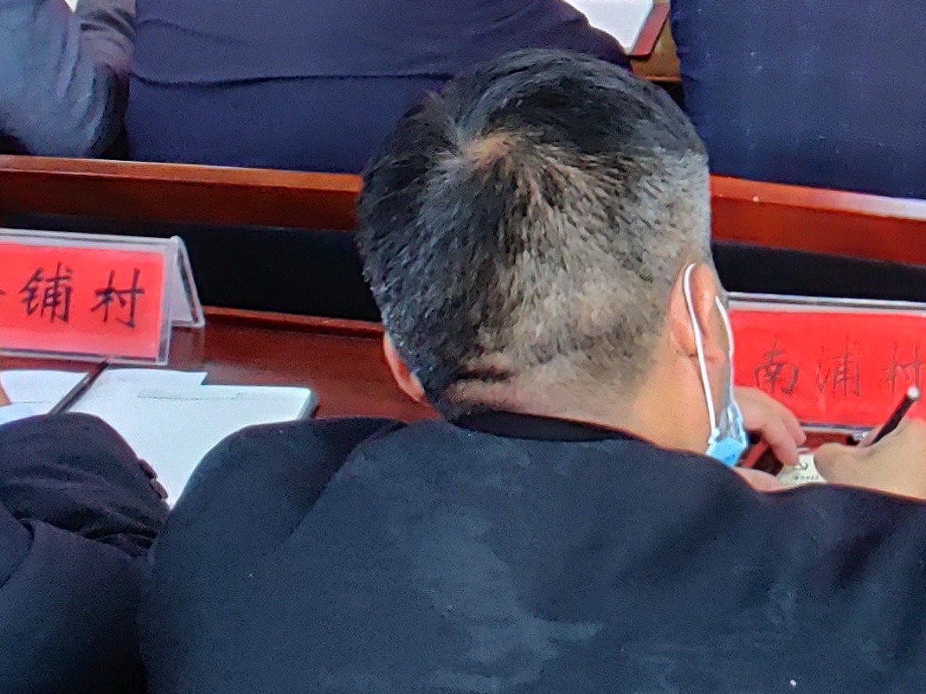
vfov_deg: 22.9
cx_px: 952
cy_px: -236
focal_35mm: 56
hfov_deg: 31.4
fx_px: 1498
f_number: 2.2
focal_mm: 2.25
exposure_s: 1/33
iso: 400
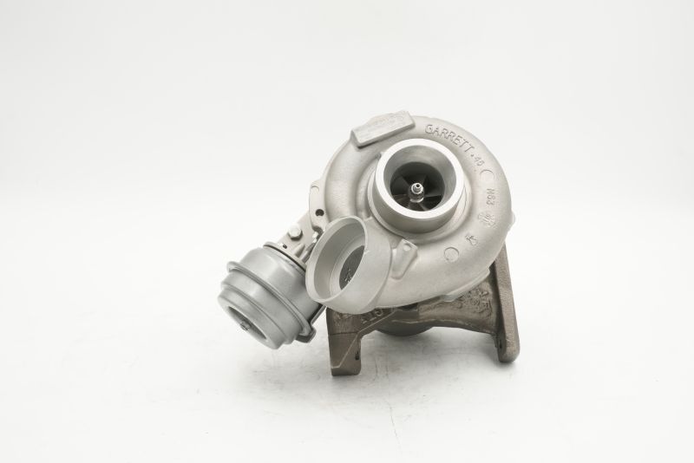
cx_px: 347
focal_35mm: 44
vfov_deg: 30.9
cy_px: 232
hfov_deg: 44.9
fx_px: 839
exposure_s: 1/3
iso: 100
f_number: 16
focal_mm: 29
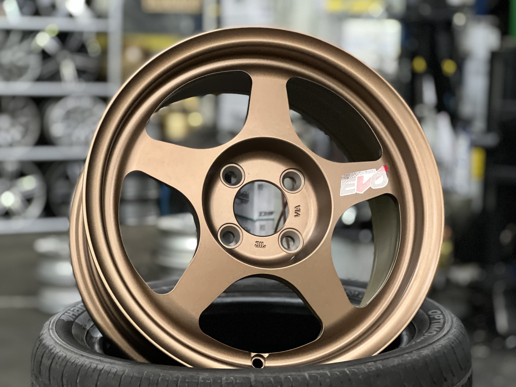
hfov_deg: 25.3
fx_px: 1148
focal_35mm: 77
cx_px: 258
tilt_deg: -5.8
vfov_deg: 19.1
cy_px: 194
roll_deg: -0.1
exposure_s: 1/14
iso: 400
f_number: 2.8
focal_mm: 9
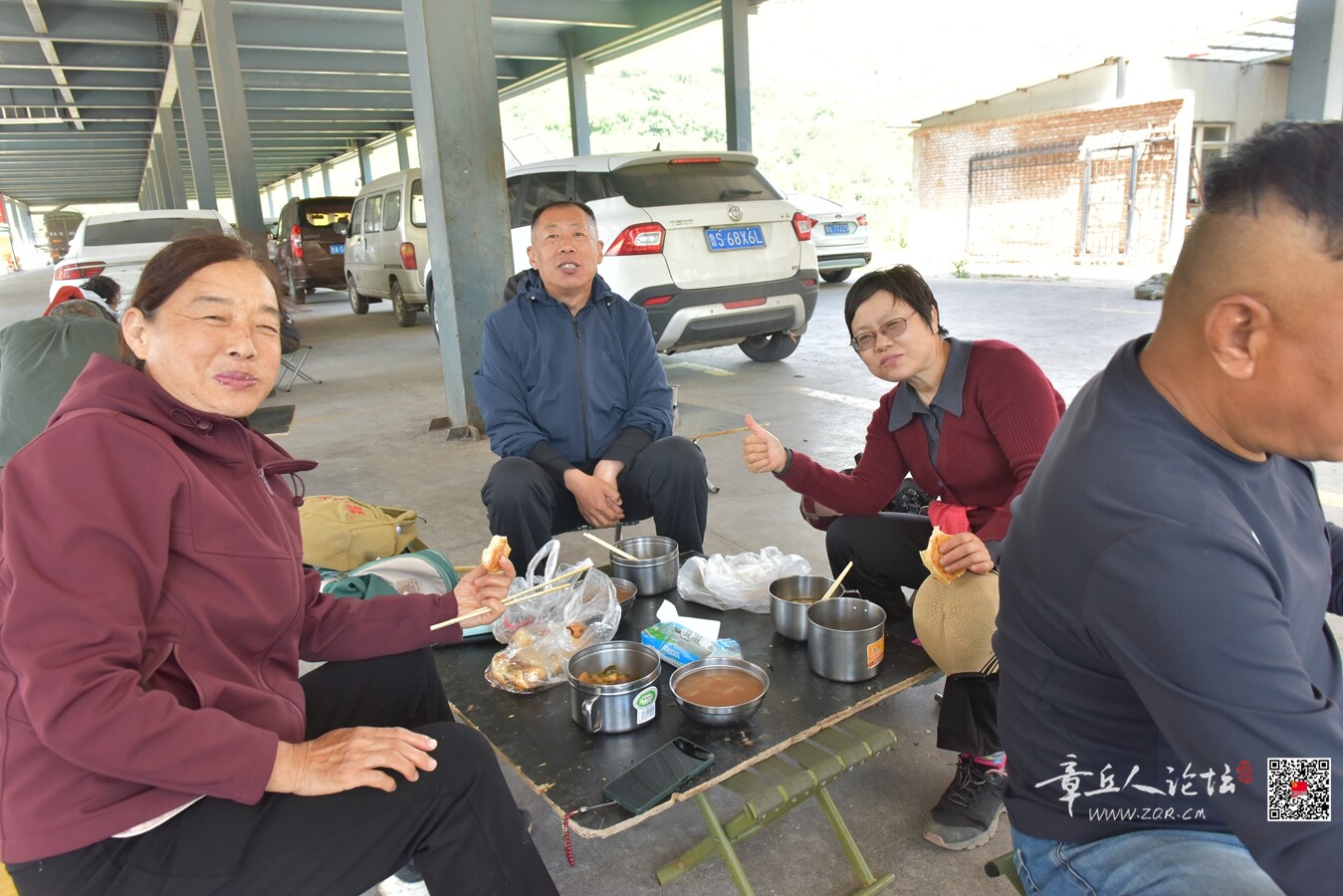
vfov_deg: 53.2
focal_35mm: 24
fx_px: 895
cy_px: 448
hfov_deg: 73.7
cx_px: 672
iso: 1000
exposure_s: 1/80
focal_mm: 24
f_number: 8
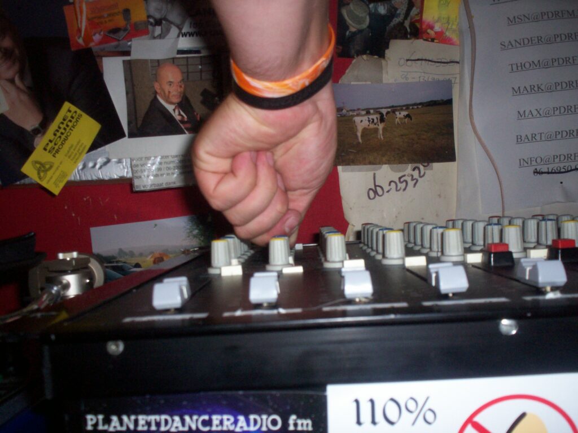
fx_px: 601
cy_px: 216
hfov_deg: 51.4
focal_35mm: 36
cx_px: 289
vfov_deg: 39.7
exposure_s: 1/64
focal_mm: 5.9
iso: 140
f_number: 4.5
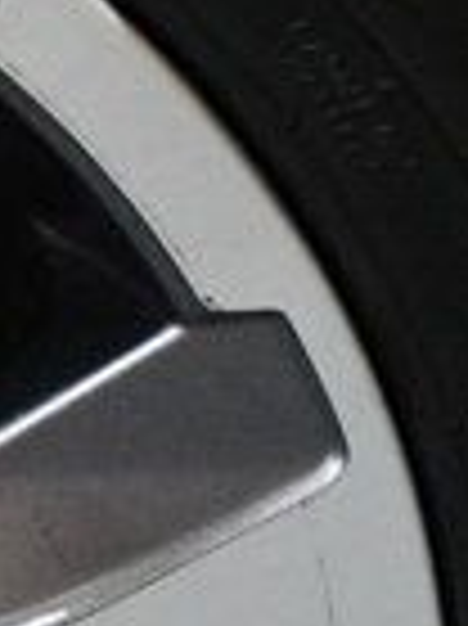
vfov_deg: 4.7
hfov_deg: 3.4
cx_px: -1017
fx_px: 7673
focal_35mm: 425
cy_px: 617
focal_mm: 40
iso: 1400
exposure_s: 1/125
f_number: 4.5
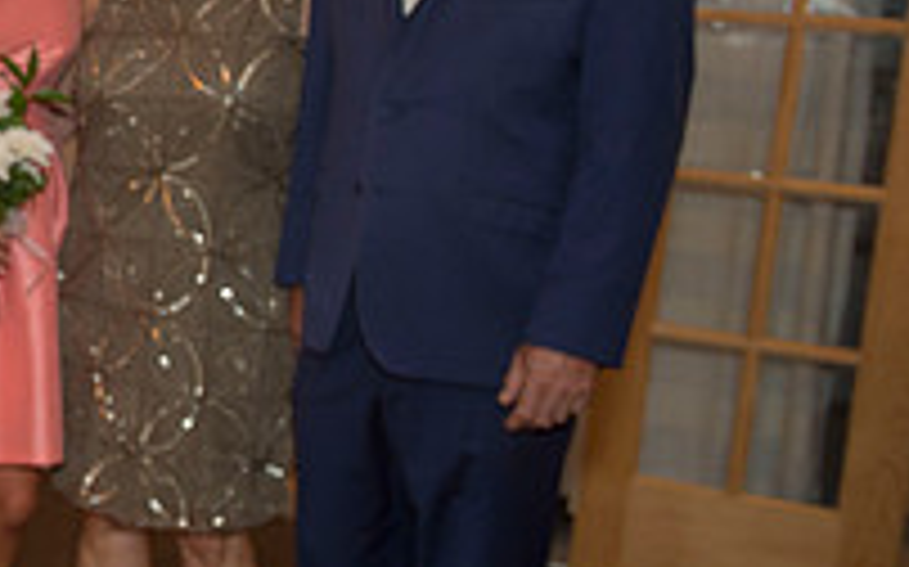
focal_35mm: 73
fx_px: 1807
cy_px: 171
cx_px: -324
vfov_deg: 17.8
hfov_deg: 24.1
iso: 640
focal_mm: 25
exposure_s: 1/80
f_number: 2.8
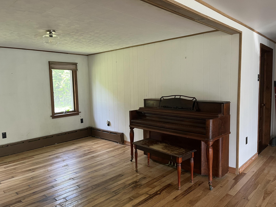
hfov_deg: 67.3
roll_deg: +2.5
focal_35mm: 26
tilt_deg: -4.8
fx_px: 207
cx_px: 138
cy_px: 104
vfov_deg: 53.1
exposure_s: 1/69
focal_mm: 5.1
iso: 125
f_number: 1.6
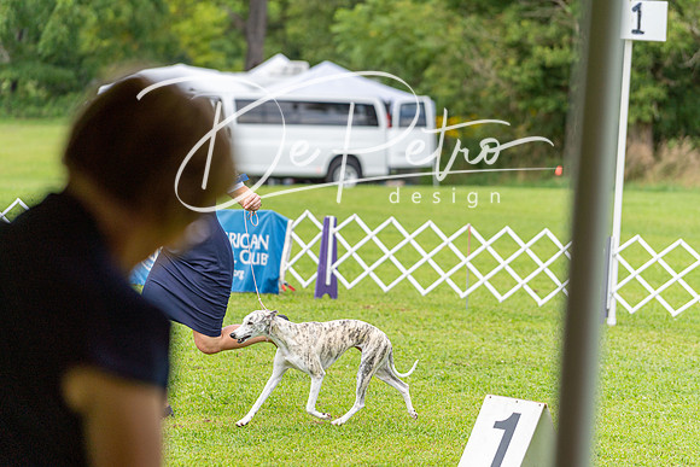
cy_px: 234
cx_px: 350
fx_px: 3403
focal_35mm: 175
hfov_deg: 11.7
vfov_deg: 7.9
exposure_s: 1/1000
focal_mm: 175
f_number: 4
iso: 250
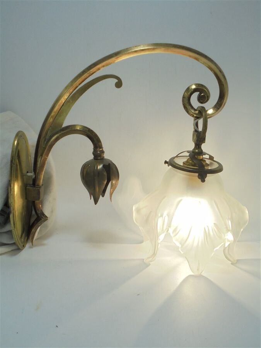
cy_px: 174
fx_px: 432
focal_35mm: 43
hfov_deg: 33.6
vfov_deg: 43.9
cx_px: 130
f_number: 4.5
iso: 100
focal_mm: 7.8
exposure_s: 1/160
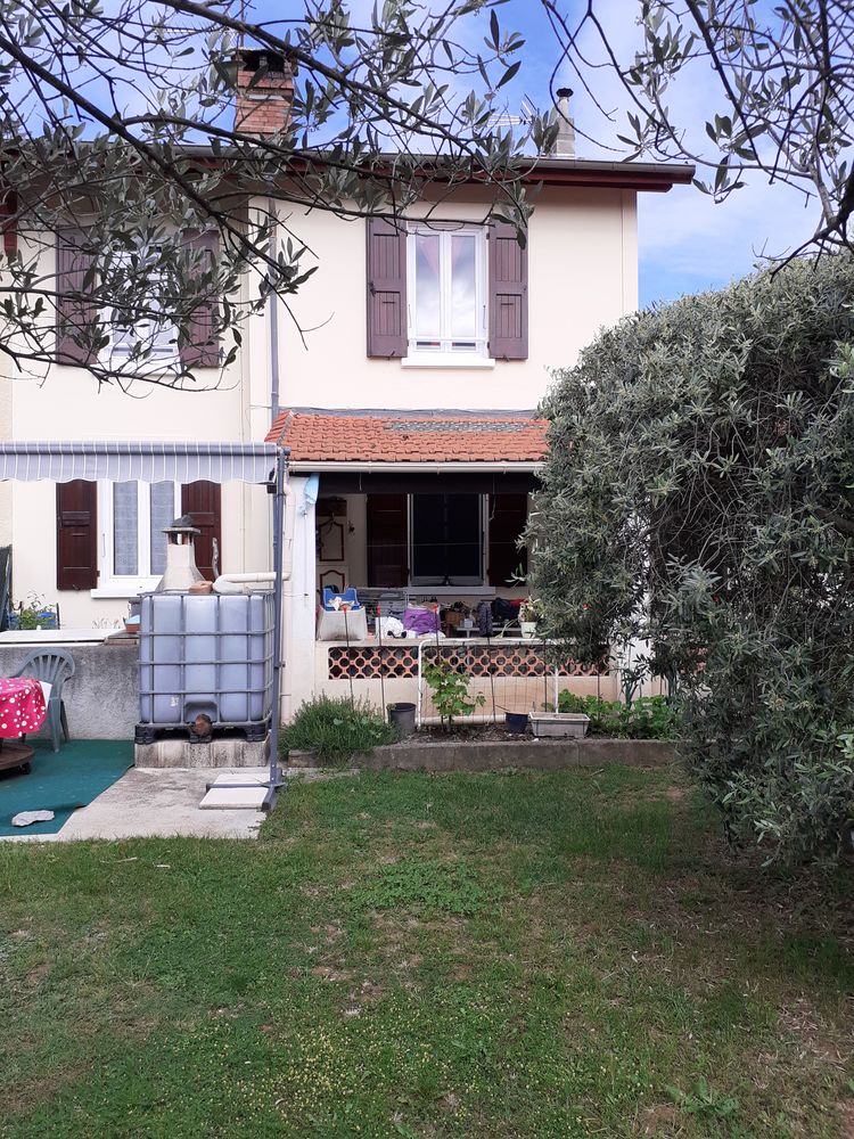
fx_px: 888
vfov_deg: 65.3
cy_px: 570
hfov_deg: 51.4
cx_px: 427
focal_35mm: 27
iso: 40
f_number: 1.9
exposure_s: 1/1247
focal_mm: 3.6
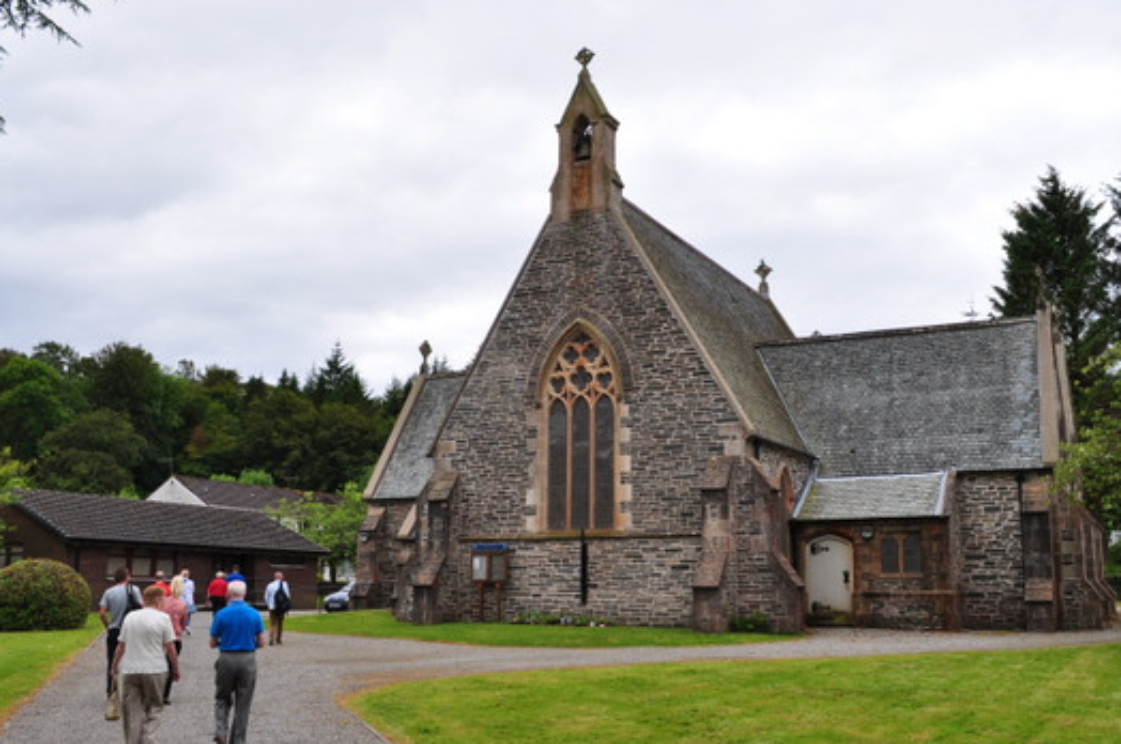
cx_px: 590
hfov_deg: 57.2
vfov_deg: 39.9
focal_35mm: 33
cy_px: 394
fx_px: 1026
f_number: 10
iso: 200
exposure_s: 1/250
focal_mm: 18
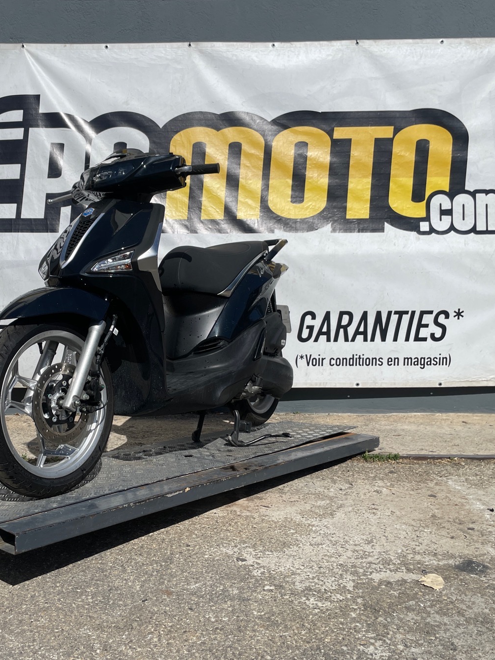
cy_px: 332
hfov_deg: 40.1
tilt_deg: -3.7
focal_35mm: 35
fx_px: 667
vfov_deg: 52.6
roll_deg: -0.2
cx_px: 158
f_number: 1.6
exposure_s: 1/7299
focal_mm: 4.2
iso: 32
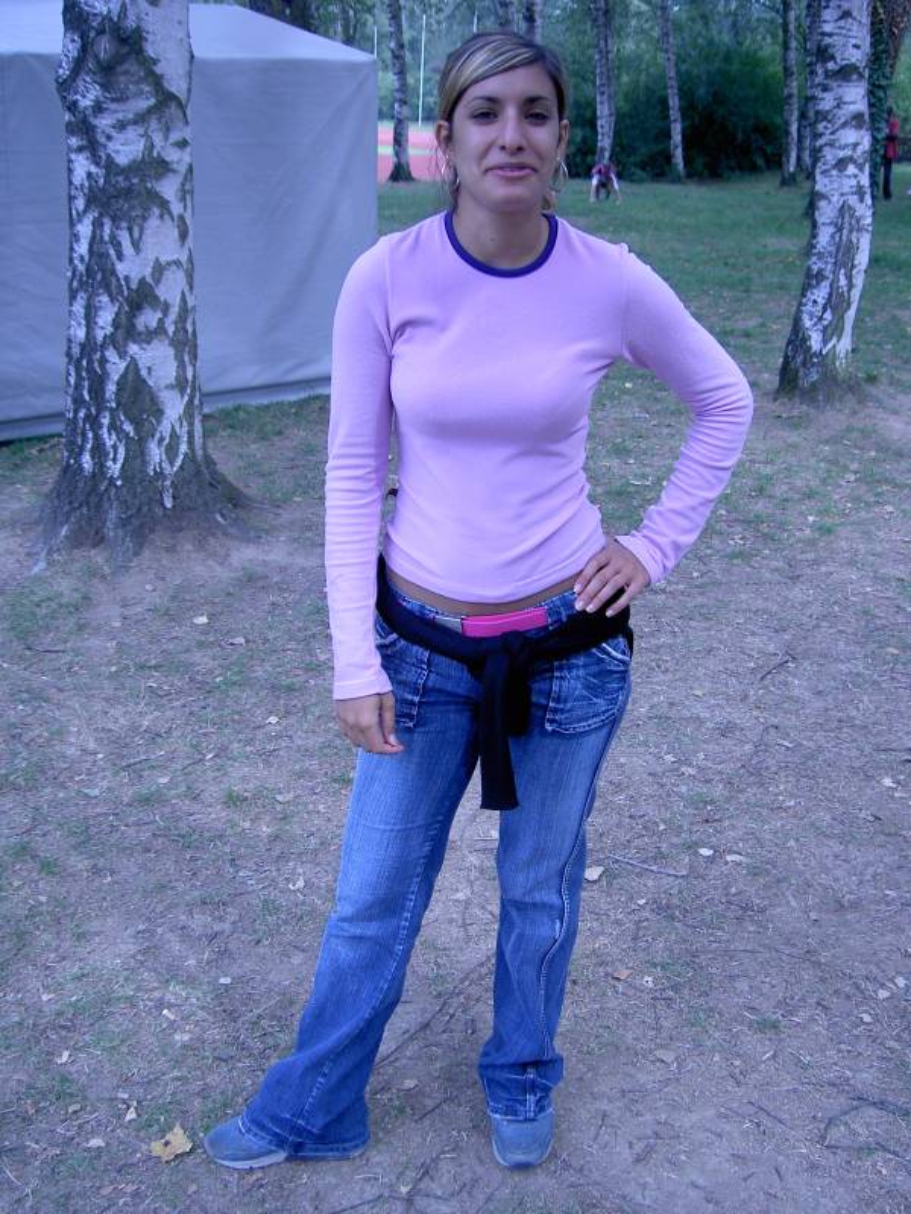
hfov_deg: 36.8
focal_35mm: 39
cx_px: 456
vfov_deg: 47.9
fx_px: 1369
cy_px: 607
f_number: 2.8
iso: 100
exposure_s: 1/250
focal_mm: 8
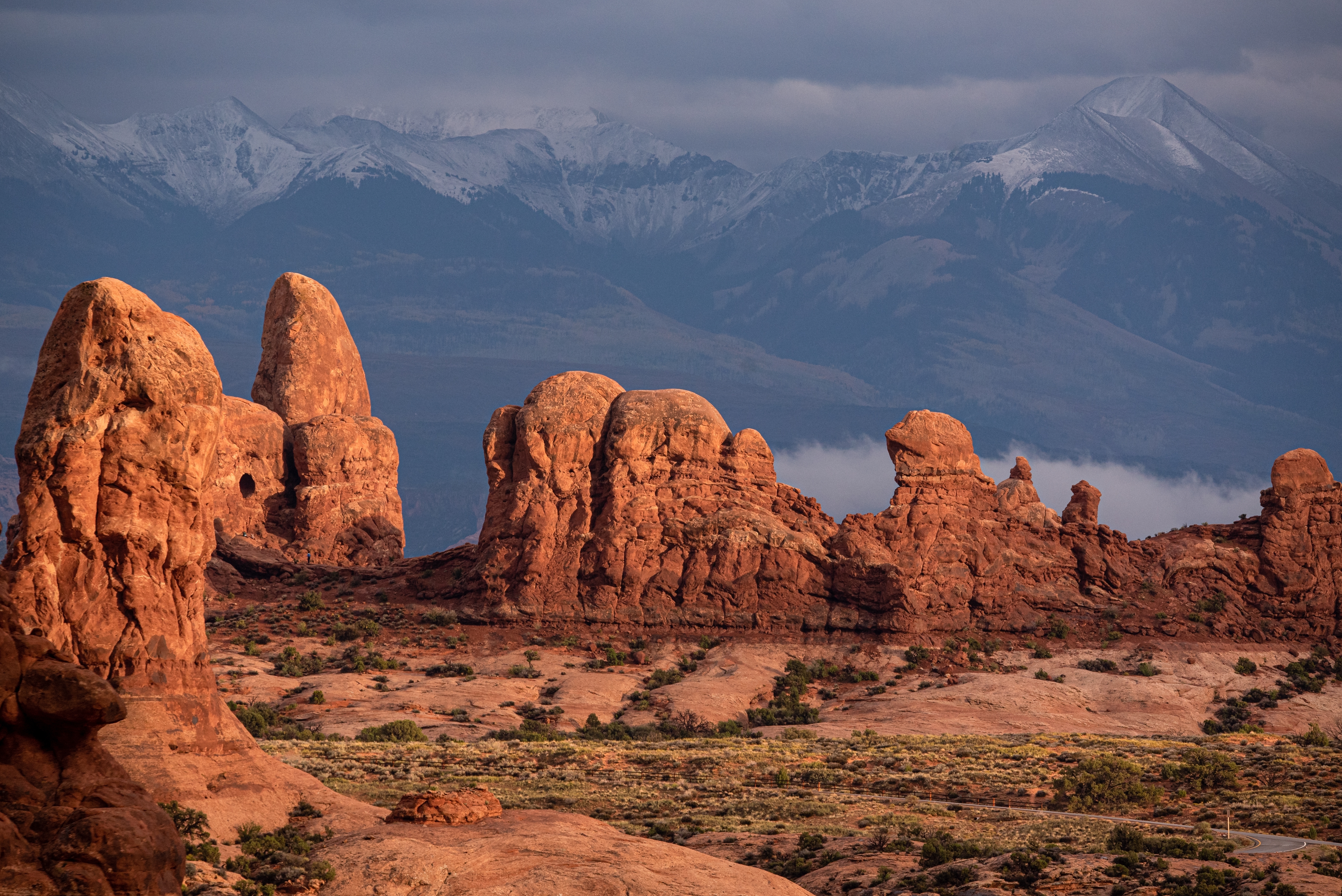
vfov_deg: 3.8
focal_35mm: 359
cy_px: 483
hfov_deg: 5.7
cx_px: 697
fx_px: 13388
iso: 800
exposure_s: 1/800
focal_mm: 320
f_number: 7.1
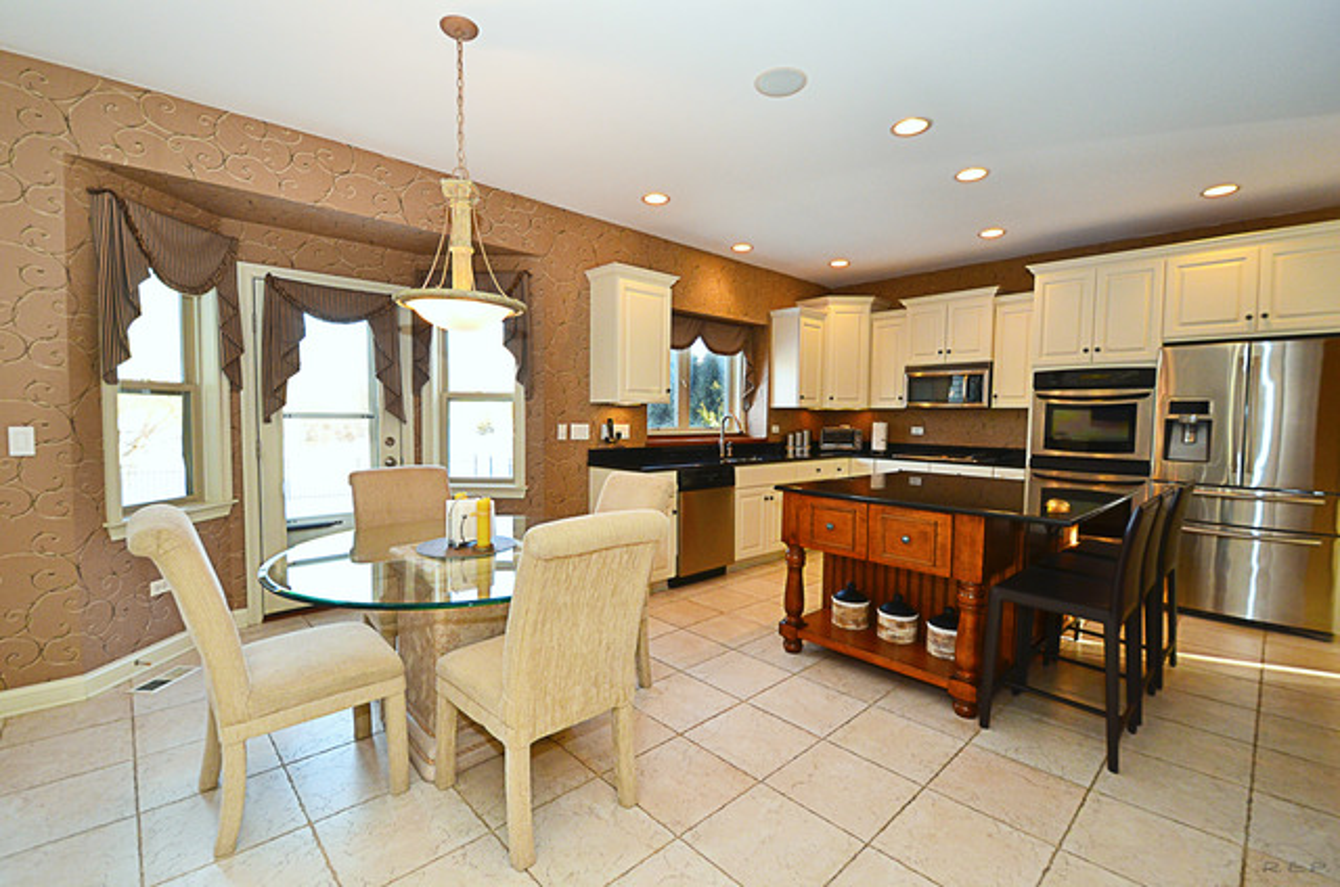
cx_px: 670
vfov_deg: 77.1
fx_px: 557
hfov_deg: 100.5
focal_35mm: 15
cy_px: 444
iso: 800
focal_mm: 10
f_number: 8
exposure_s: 1/60
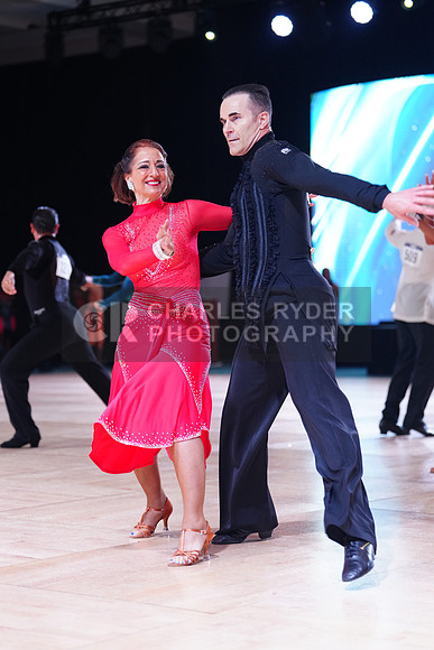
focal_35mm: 85
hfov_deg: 16.1
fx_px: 1536
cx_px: 217
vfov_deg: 23.9
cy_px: 325
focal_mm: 85
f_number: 2.8
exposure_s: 1/400
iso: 1600
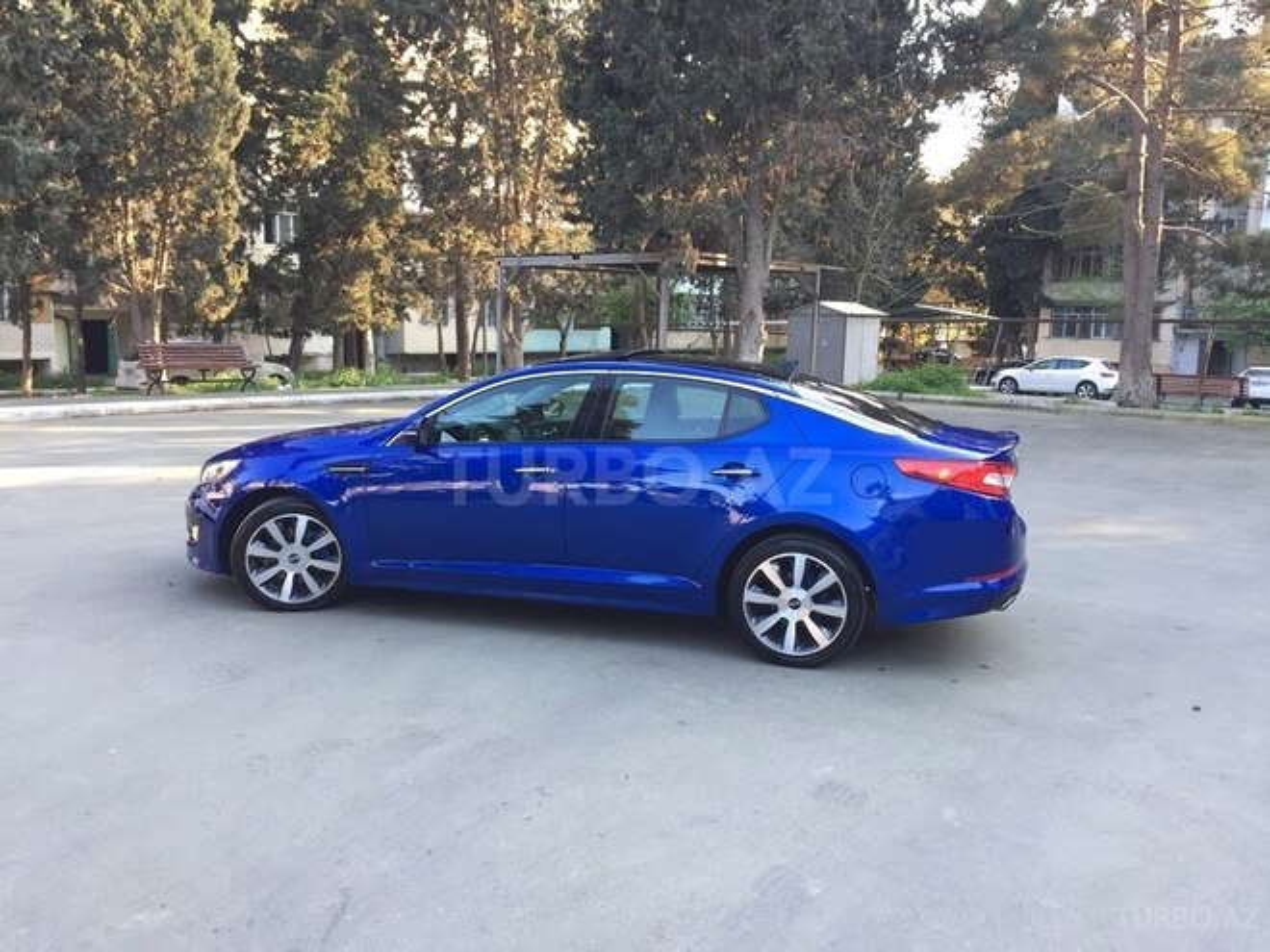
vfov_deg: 48.2
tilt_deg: -8.6
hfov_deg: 61.7
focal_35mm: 29
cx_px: 635
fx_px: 1064
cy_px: 476
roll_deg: -1.5
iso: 50
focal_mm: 4.15
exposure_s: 1/100
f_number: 2.2
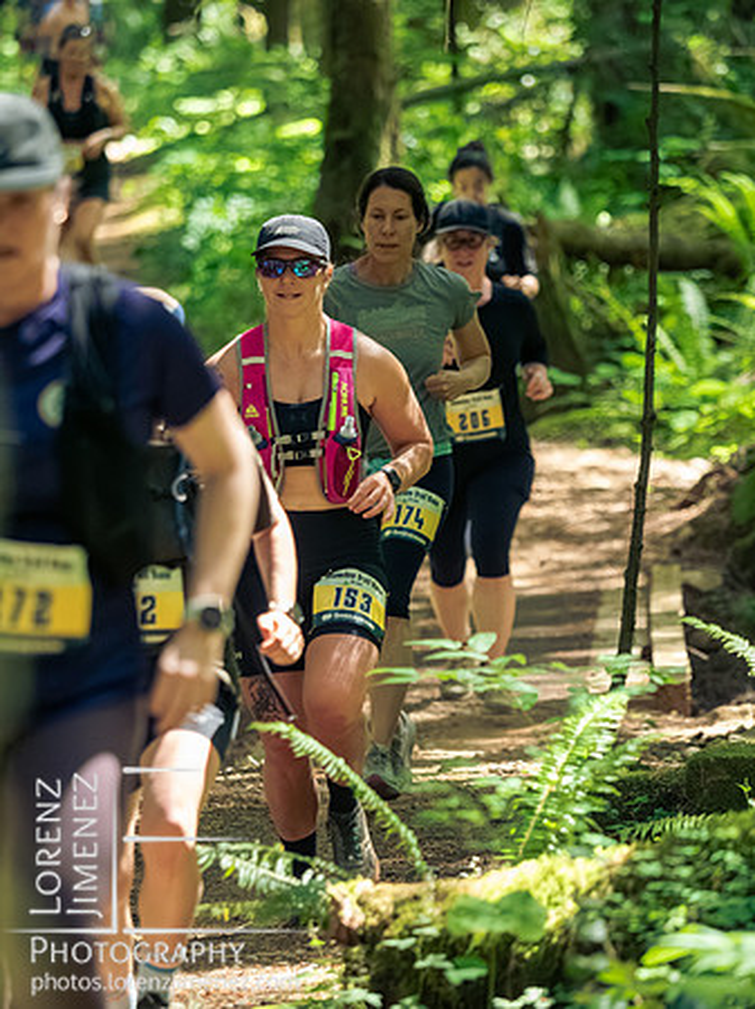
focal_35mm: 270
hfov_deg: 5.5
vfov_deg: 7.3
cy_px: 504
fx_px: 7859
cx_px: 378
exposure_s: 1/800
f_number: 2.8
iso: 5000
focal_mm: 135
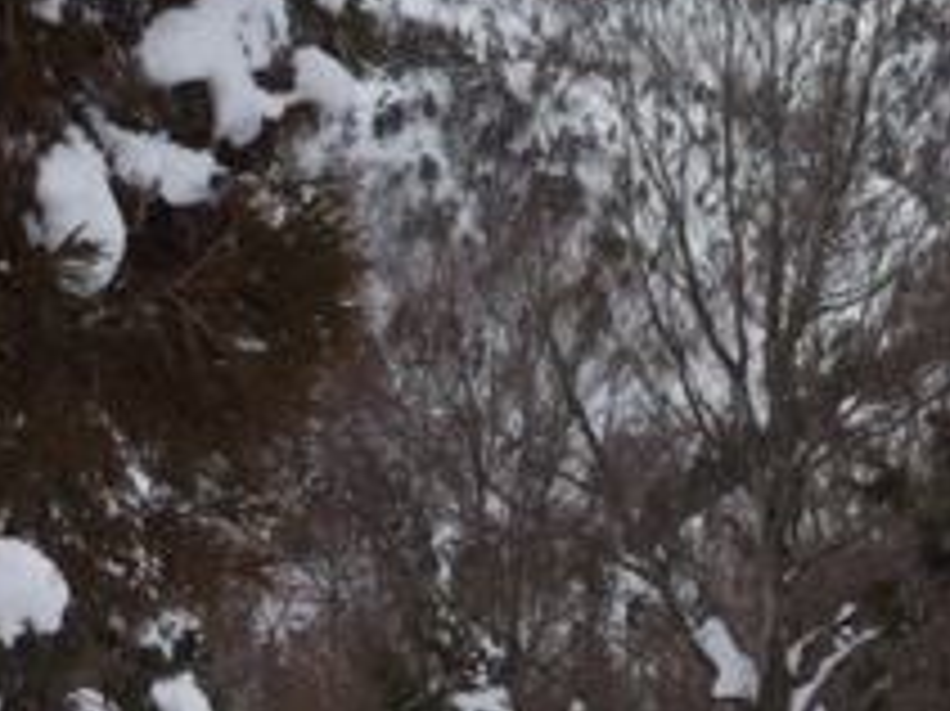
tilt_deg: -6.9
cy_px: -356
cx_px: 819
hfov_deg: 21.8
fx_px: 2414
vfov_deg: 15.5
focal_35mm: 88
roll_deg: +0.5
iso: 32
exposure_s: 1/2740
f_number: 2.2
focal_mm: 4.15
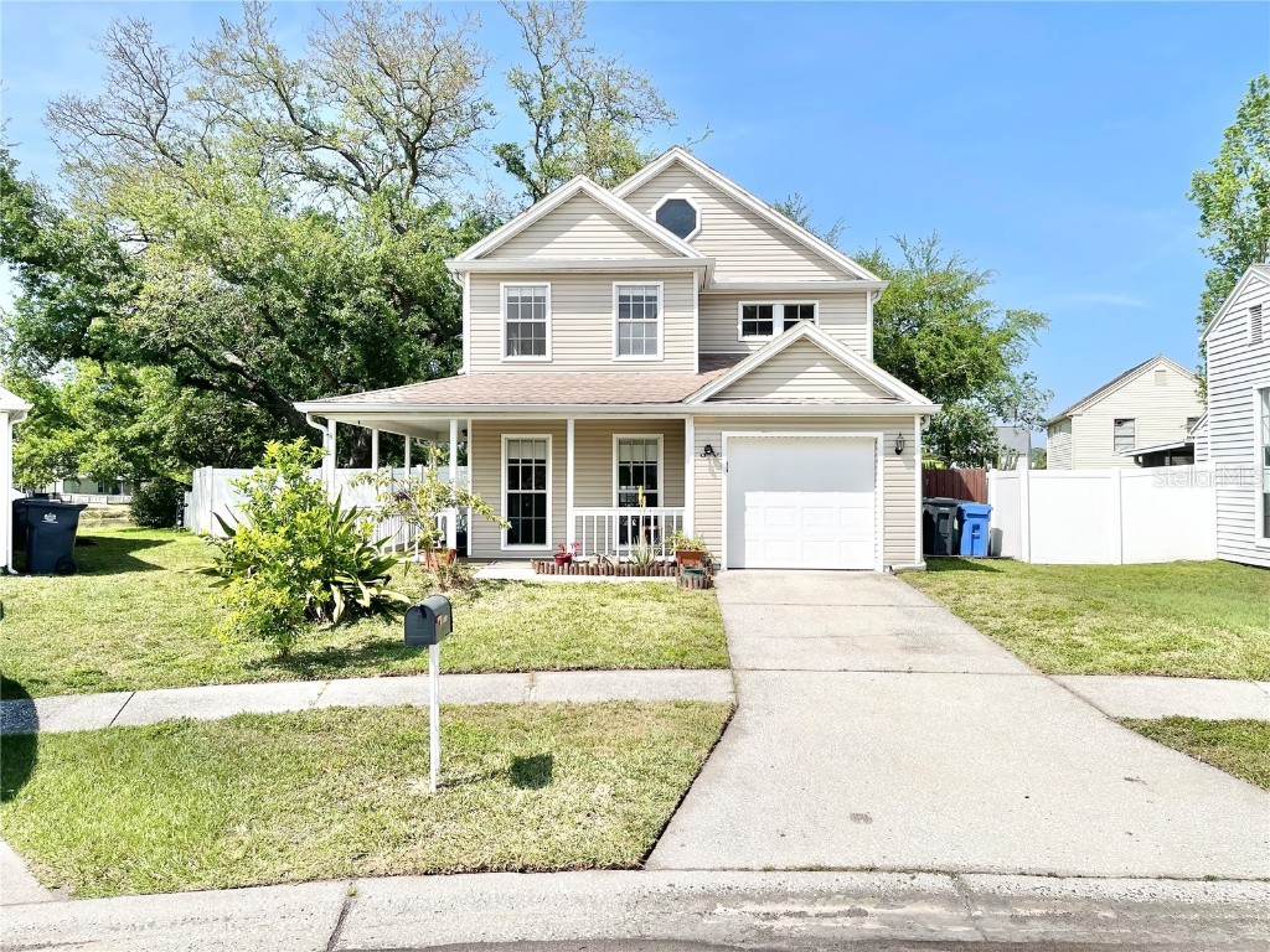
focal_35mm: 25
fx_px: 917
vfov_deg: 54.9
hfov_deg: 69.4
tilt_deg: -0.1
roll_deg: +0.0
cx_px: 635
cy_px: 476
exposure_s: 1/5917
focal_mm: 5.1
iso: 32
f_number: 1.6
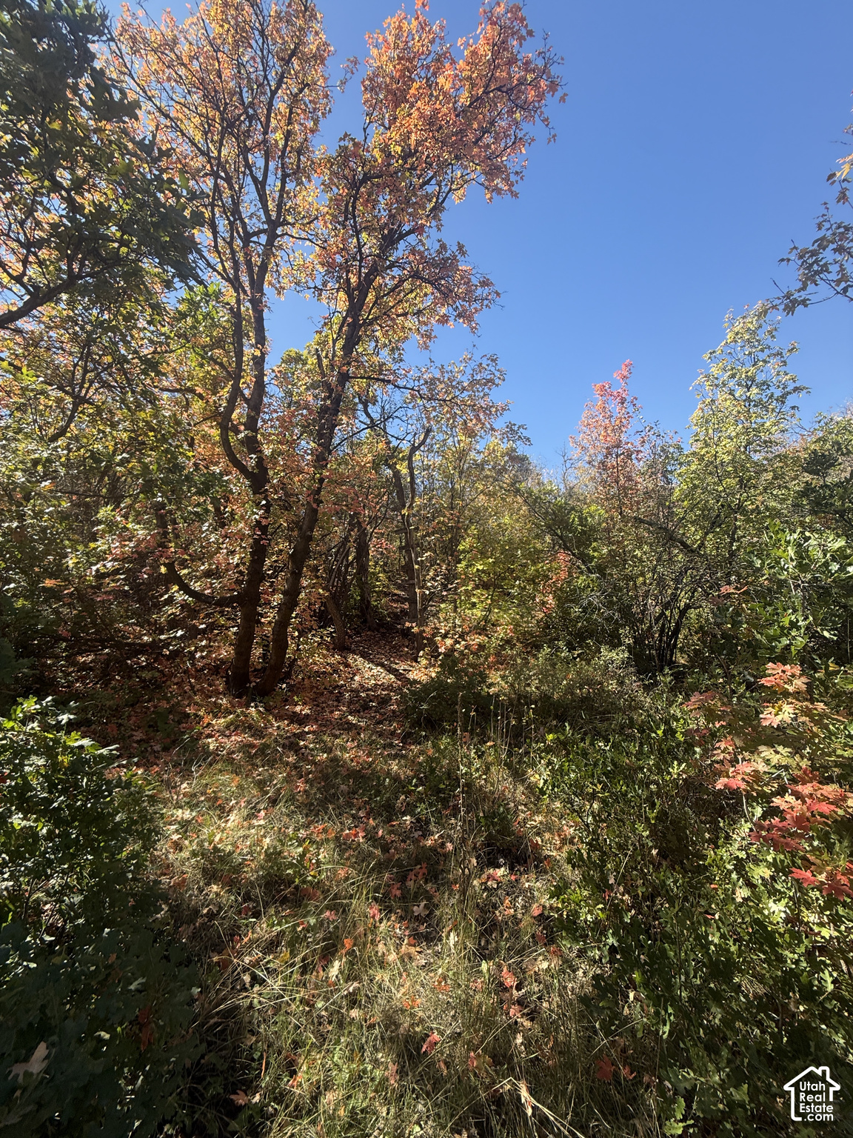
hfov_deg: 85.7
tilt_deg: +8.7
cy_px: 569
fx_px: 460
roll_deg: +1.2
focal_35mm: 14
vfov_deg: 102.1
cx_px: 426
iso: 50
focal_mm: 2.22
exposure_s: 1/455
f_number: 2.2
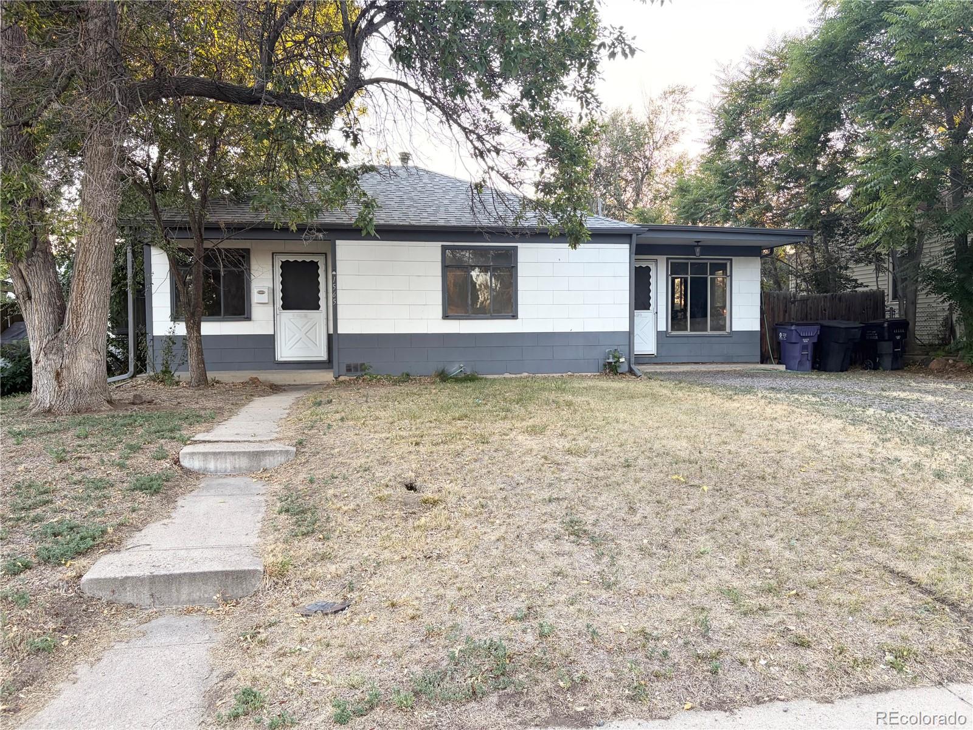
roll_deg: +1.0
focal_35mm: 26
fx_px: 731
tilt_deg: -2.7
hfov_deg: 67.3
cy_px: 365
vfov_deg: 53.1
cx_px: 486
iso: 64
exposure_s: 1/200
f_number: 1.6
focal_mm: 5.96
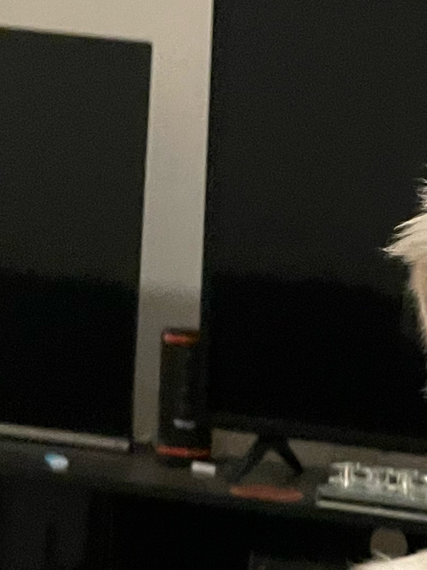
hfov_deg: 14.6
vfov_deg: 19.5
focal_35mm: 96
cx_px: 593
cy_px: 644
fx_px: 1579
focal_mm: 4.2
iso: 640
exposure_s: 1/40
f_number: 1.6
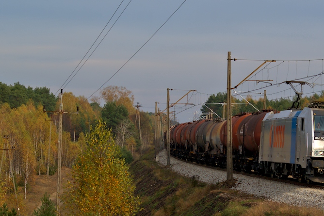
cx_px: 205
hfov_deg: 12.8
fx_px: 1449
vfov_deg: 8.5
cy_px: 145
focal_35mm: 161
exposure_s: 1/250
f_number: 9
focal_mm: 70
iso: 100
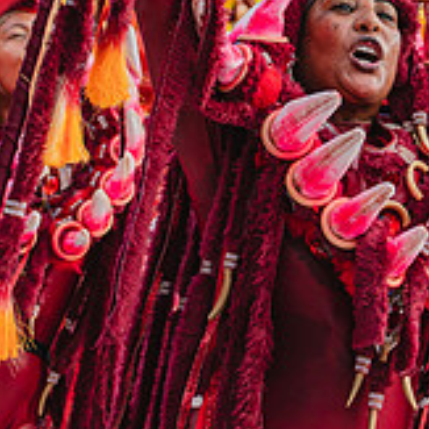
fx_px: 2299
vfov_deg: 10.5
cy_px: -29
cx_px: 388
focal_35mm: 164
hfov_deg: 10.6
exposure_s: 1/1600
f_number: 5.6
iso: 640
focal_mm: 70
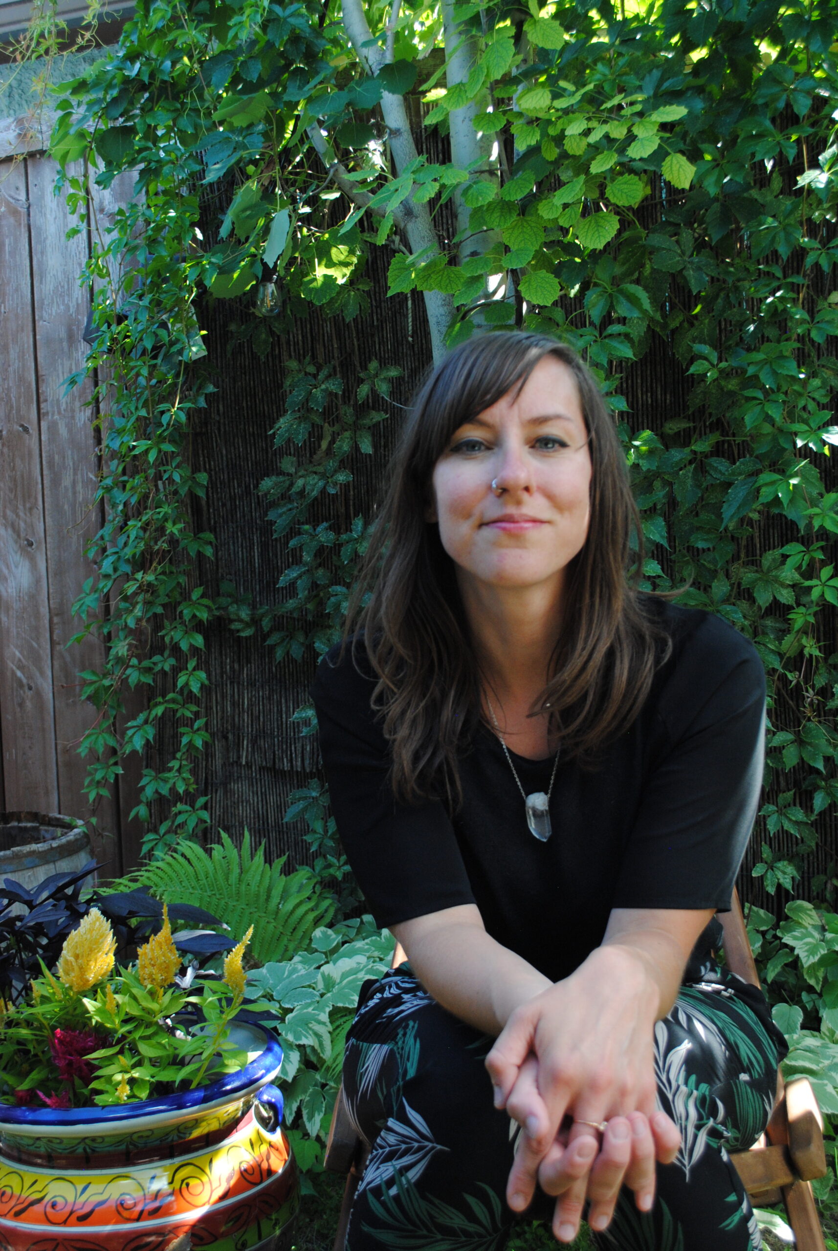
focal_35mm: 39
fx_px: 1358
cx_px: 419
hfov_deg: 34.3
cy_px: 626
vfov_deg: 49.5
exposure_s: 1/125
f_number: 5.6
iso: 400
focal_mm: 26
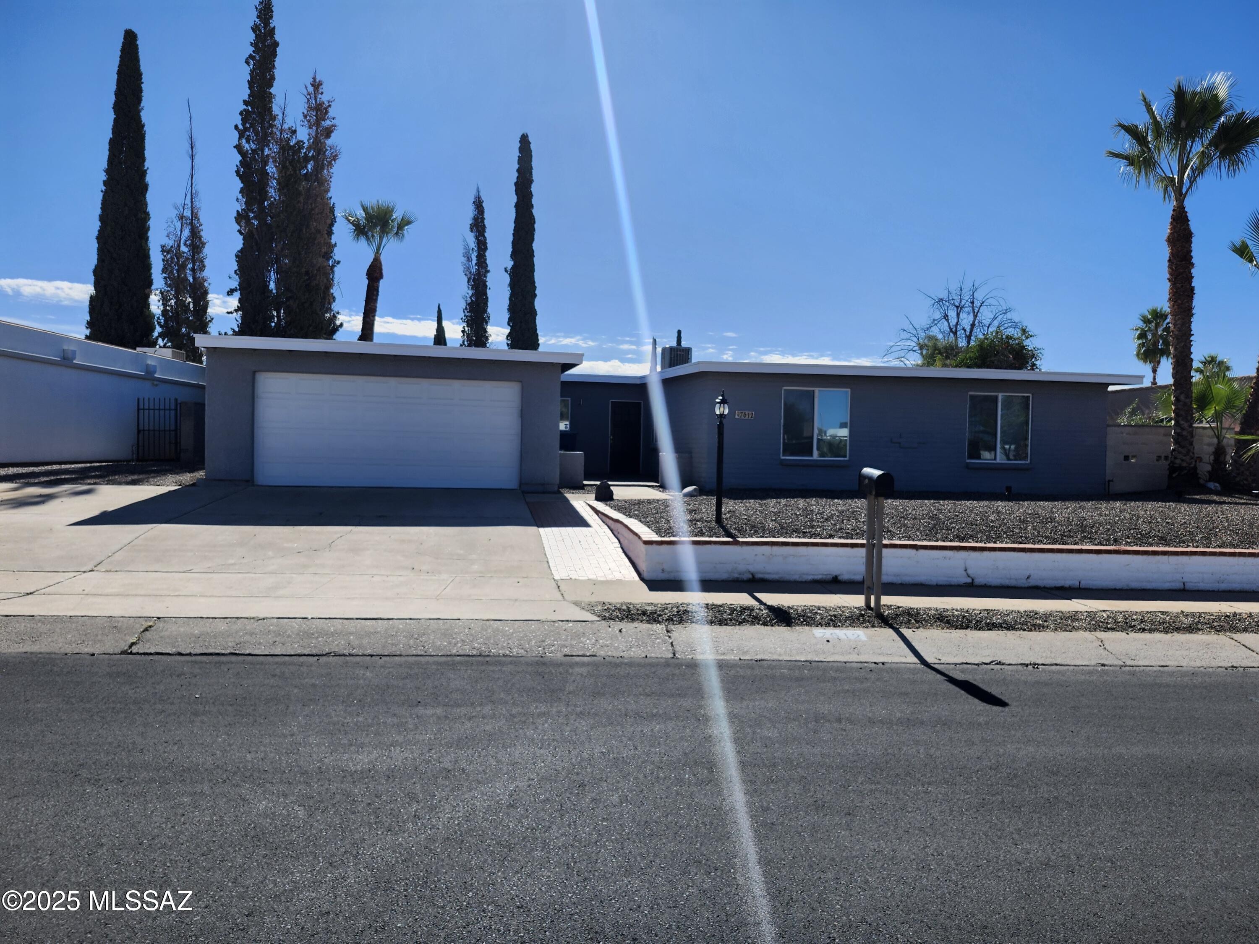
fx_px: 837
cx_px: 630
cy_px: 472
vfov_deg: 58.9
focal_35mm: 23
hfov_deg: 73.9
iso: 25
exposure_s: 1/2140
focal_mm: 5.54
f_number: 1.8
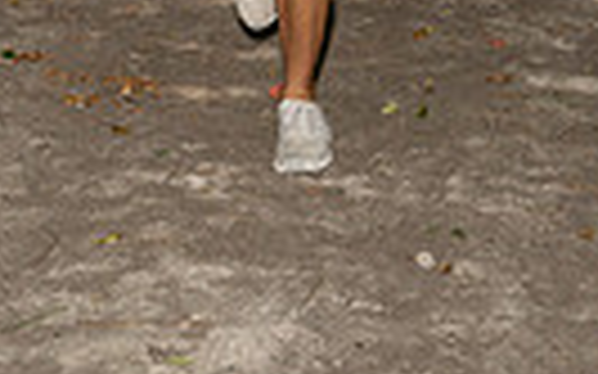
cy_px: -568
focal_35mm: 141
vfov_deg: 8.4
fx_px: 2297
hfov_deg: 14.8
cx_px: 261
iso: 800
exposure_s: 1/250
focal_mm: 41
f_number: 8
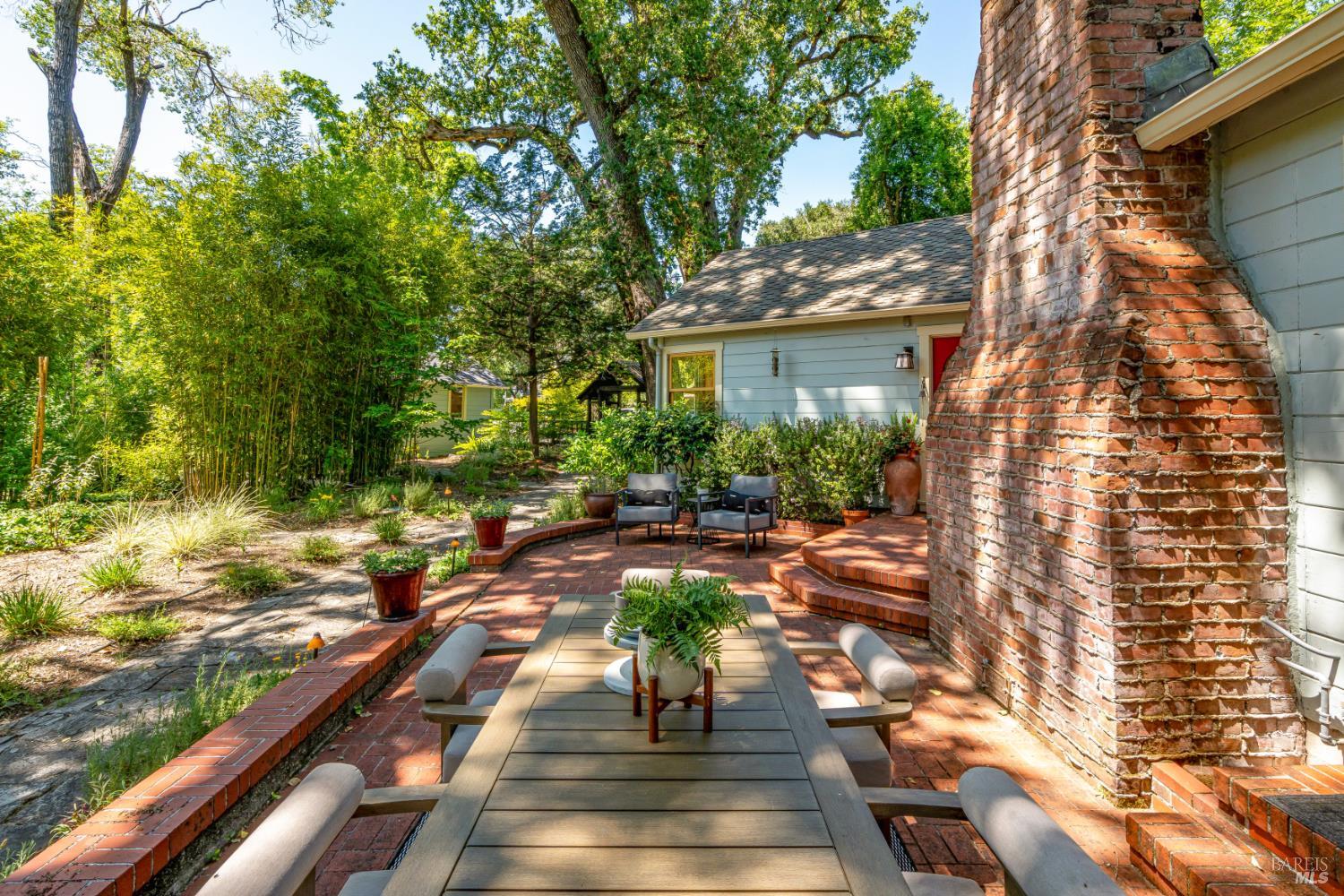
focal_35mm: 16
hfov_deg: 96.7
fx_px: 597
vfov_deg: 73.7
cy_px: 448
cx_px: 672
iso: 400
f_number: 11
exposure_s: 1/100
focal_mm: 16
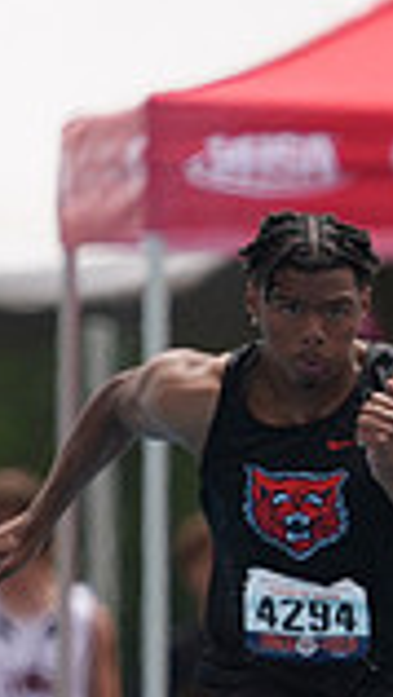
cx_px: 1201
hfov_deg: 0.5
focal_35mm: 2309
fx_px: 42731
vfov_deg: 0.9
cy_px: 708
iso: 500
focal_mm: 600
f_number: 6.3
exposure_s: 1/2000
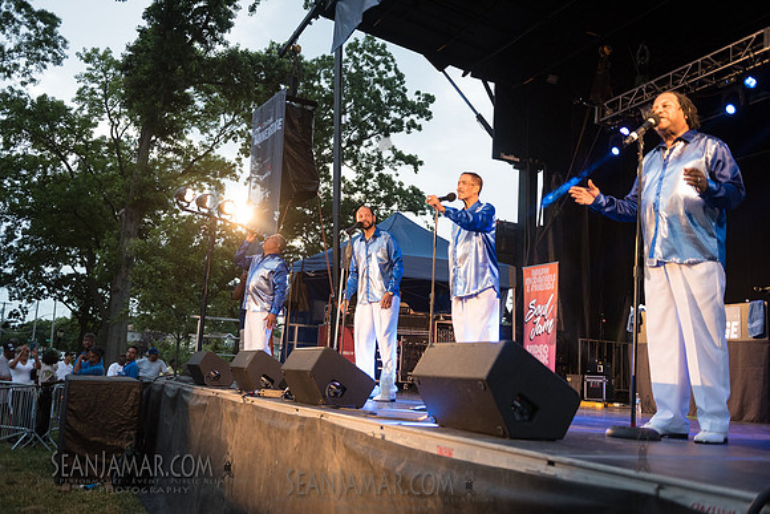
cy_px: 257
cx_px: 385
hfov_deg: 55.8
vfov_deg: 38.9
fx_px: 727
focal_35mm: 34
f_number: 3.2
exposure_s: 1/400
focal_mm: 34
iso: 2000
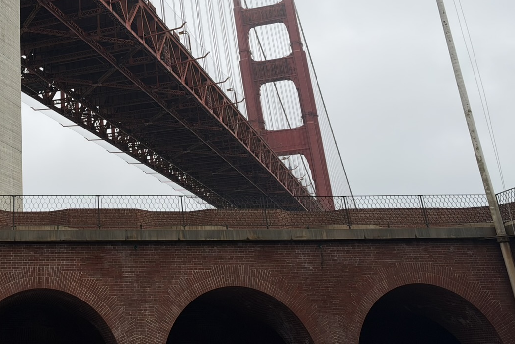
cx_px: 61
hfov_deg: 37.9
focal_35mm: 49
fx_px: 701
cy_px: -12
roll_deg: +1.3
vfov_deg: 25.9
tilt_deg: +27.3
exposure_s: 1/4329
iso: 64
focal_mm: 6.93
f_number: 1.8
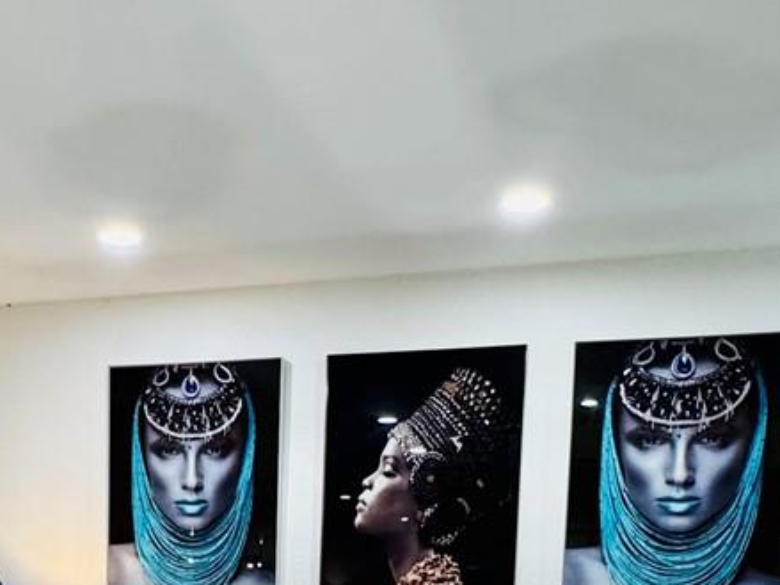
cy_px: 738
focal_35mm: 51
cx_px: 238
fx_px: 1149
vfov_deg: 25.1
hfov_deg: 37.0
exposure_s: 1/120
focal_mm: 2.22
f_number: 2.2
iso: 250
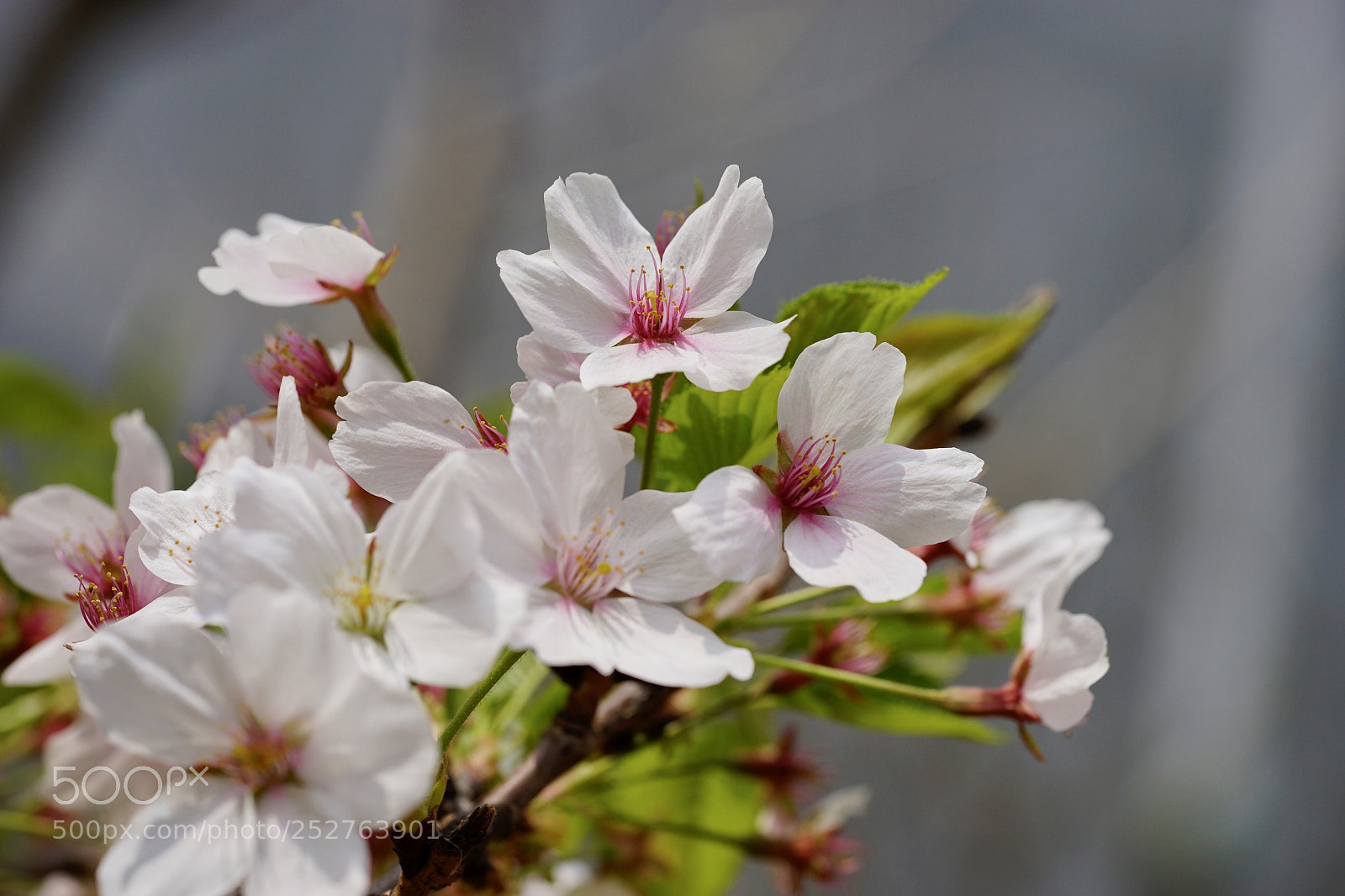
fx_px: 3362
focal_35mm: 90
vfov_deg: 15.2
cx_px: 672
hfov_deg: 22.6
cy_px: 448
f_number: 6.3
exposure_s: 1/800
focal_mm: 90
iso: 160
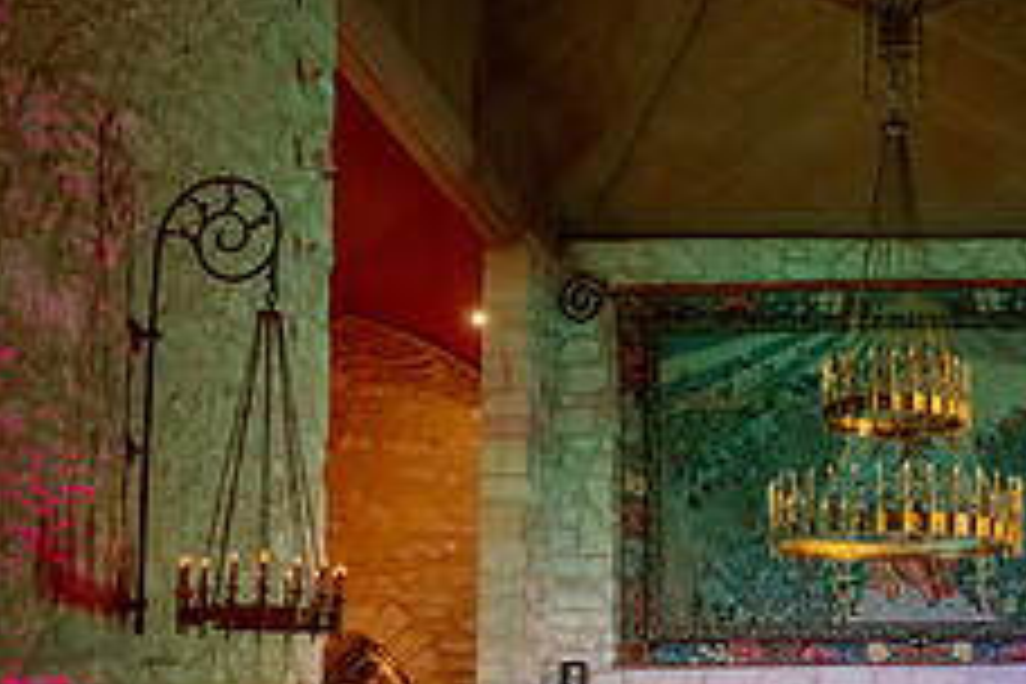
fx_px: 1738
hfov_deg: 31.5
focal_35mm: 61
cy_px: 605
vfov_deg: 21.8
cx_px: 896
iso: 2000
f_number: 3.5
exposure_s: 1/100
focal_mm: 24
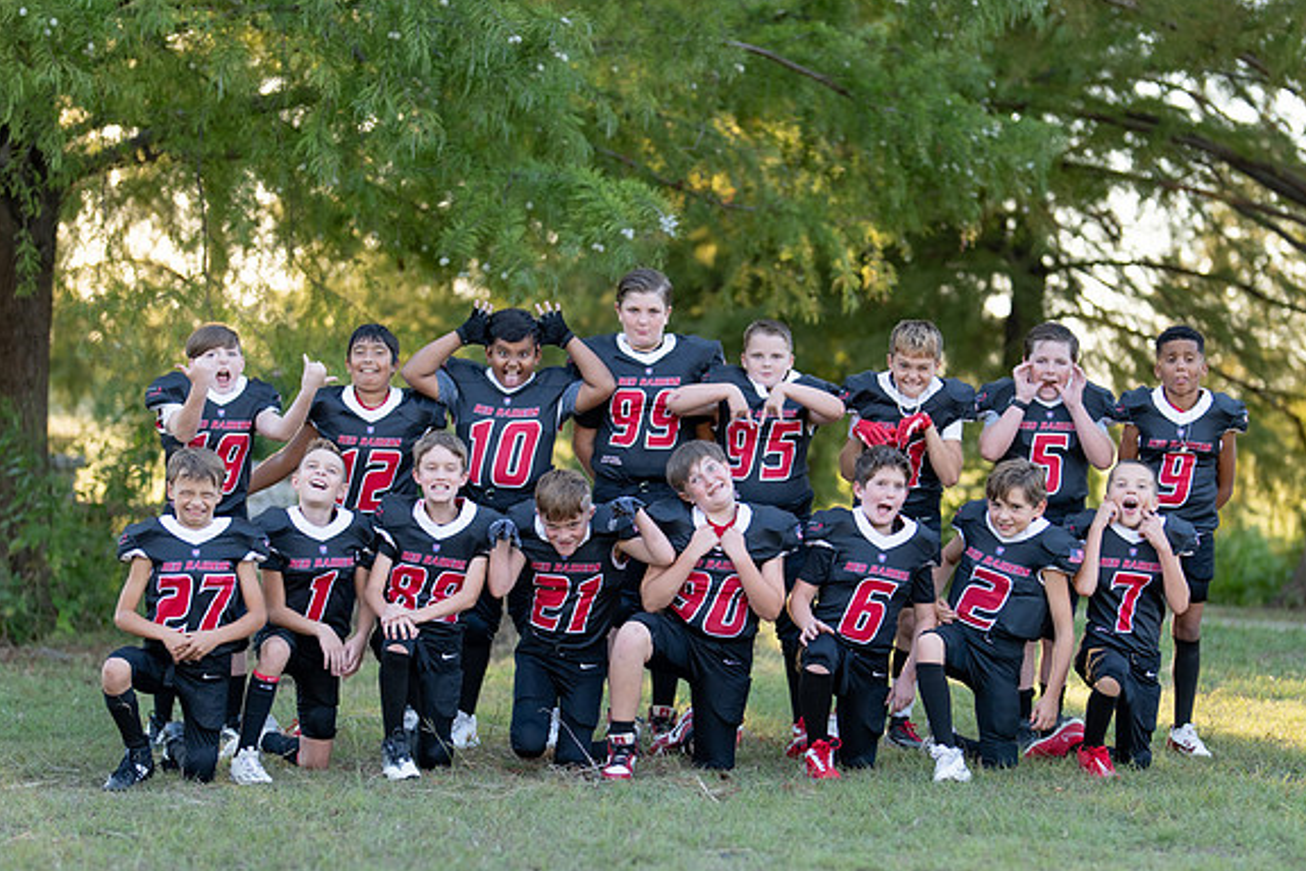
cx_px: 758
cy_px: 528
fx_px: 3228
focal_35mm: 89
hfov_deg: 22.8
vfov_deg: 15.3
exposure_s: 1/1250
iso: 200
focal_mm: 50
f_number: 1.2
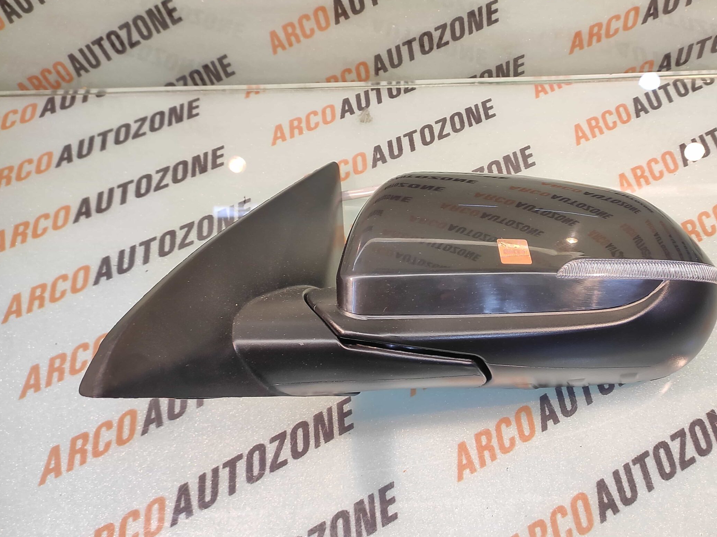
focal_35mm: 21
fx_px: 435
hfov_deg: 78.0
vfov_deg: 63.4
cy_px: 261
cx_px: 435
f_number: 1.79
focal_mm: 4.74
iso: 240
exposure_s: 1/33
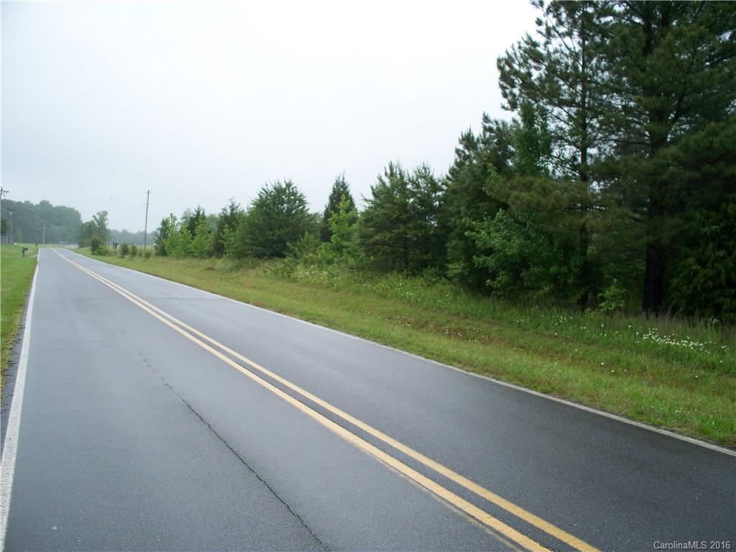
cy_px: 276
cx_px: 368
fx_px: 765
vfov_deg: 39.7
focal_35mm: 36
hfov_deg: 51.4
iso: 64
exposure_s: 1/320
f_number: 2.8
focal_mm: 7.54
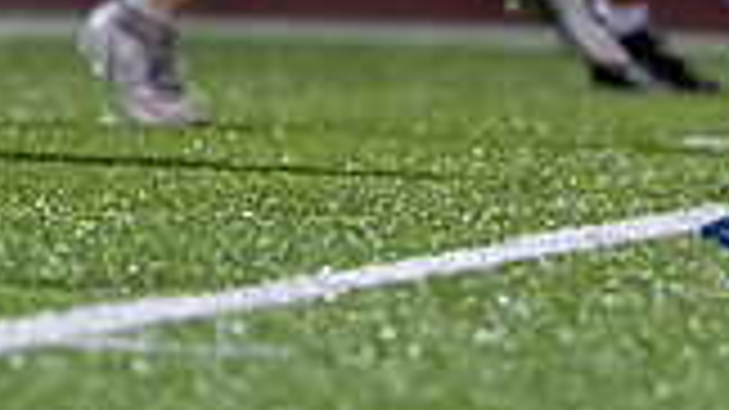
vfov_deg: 1.1
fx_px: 21333
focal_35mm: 1104
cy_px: -537
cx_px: 1125
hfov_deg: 2.0
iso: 1250
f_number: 1.8
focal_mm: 135
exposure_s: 1/1000
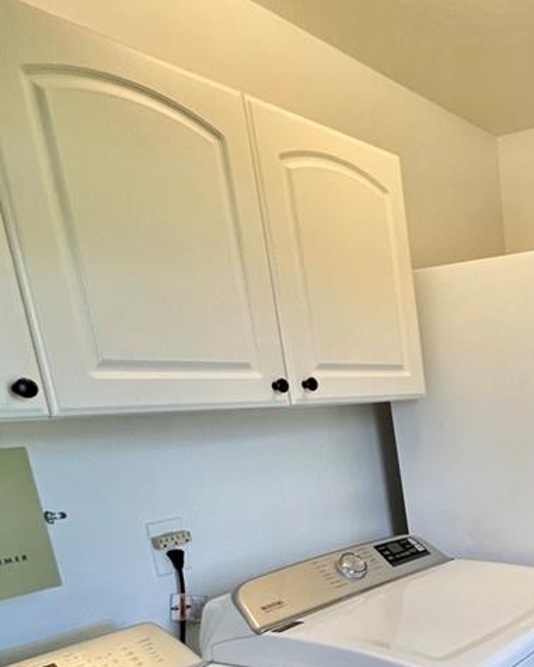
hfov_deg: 36.7
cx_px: 621
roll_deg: +3.0
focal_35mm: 32
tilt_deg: -13.5
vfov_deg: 51.1
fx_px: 632
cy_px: 562
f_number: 1.8
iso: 160
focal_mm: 1.57
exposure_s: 1/60
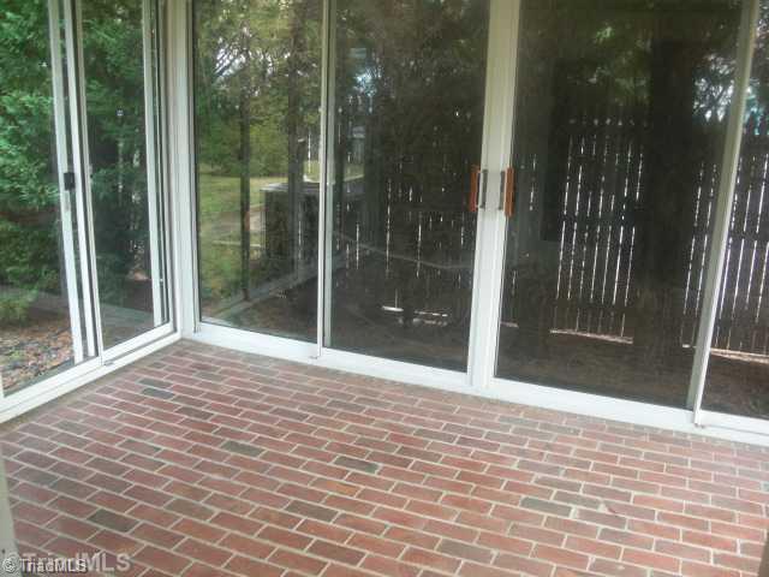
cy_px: 288
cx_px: 384
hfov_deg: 51.4
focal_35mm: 36
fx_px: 800
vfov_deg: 39.7
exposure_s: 1/125
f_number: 2.8
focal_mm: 6.3
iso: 200
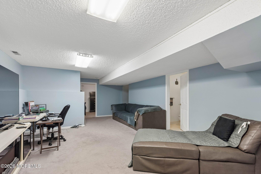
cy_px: 87
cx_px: 130
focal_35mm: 15
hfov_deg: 100.4
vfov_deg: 77.3
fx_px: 109
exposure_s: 1/30
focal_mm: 15
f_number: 7.1
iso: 1000
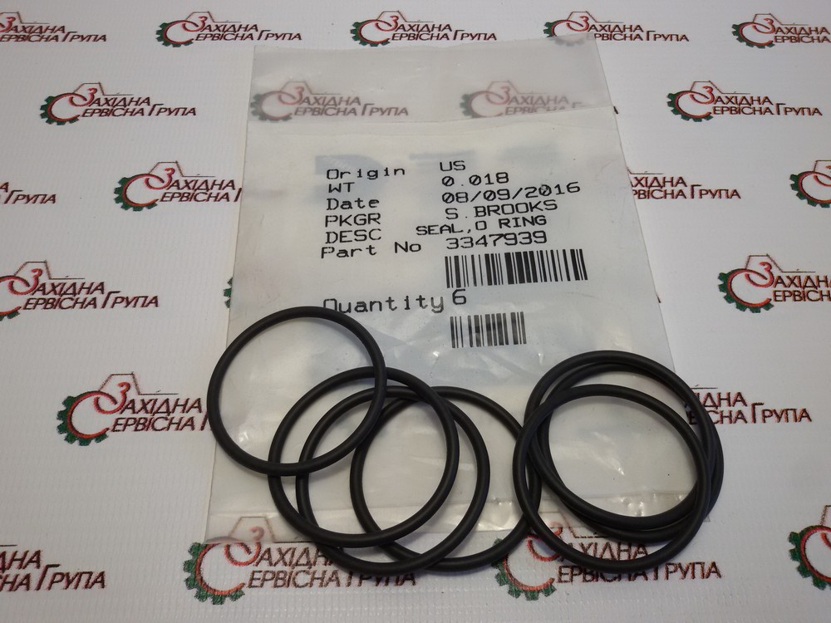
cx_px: 416
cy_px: 312
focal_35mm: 31
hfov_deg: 58.4
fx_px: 744
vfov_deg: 45.4
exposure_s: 1/100
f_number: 2.4
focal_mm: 2.93
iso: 50
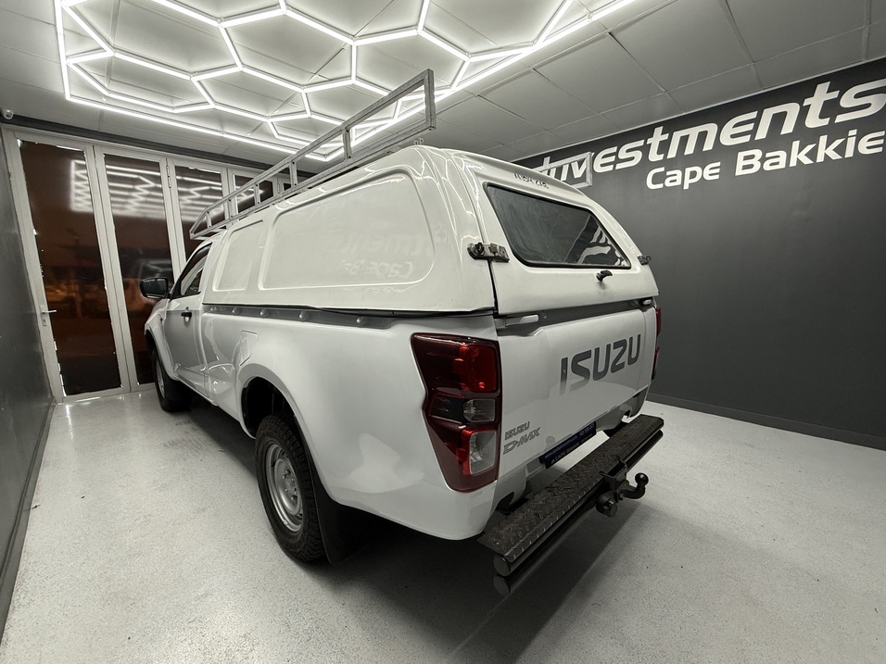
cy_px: 345
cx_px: 449
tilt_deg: -7.4
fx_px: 384
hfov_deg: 98.2
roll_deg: +0.8
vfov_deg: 81.7
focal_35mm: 15
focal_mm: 2.22
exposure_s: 1/100
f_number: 2.2
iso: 160
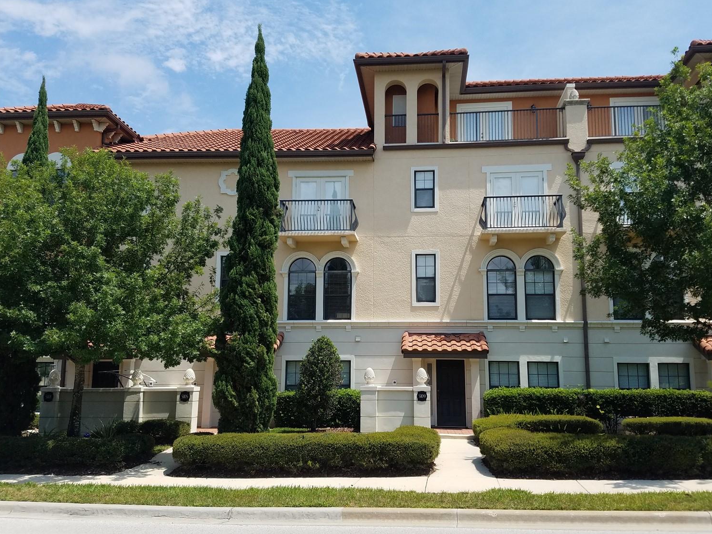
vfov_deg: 49.7
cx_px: 381
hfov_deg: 63.4
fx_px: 576
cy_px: 255
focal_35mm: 28
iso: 50
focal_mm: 4.2
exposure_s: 1/2760
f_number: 1.7
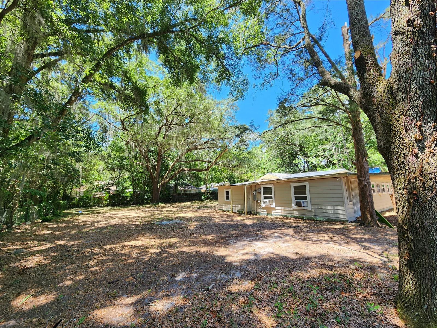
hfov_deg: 106.2
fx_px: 164
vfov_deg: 89.9
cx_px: 218
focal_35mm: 13
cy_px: 164
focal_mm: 2.2
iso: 50
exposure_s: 1/296
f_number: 2.2
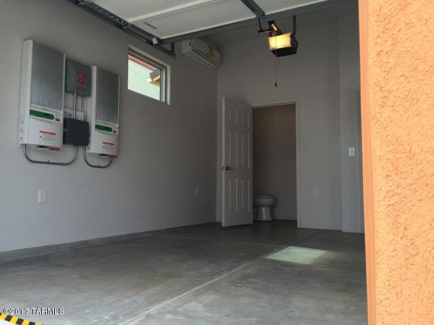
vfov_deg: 48.2
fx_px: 364
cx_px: 217
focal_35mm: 29
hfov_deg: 61.7
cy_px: 162
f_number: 2.2
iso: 32
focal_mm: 4.15
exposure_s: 1/360
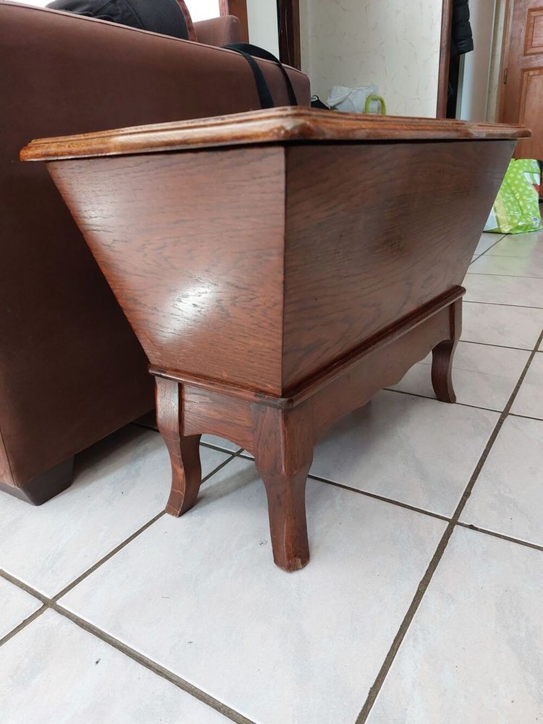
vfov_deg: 69.4
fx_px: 523
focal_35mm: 25
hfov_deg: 54.9
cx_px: 272
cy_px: 362
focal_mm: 5.23
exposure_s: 1/60
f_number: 1.8
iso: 500
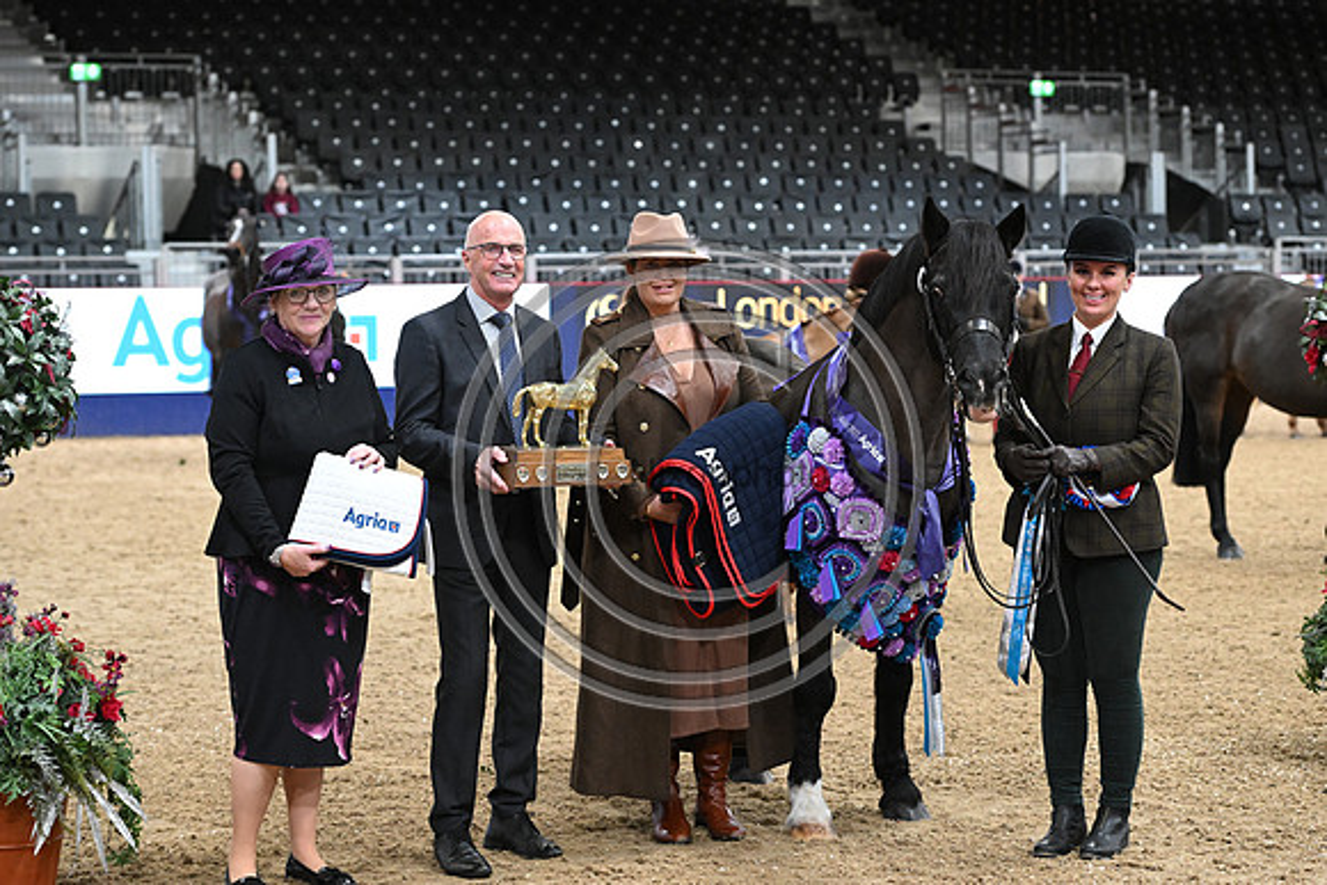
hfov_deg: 22.6
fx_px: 3318
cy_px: 442
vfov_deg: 15.2
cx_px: 664
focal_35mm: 90
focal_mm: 90
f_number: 4.5
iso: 6400
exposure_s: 1/500
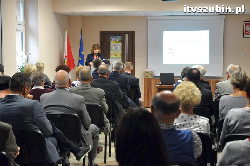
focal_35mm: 66
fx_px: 458
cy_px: 83
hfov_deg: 30.5
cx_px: 125
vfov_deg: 20.6
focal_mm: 44
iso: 2500
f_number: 5
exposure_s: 1/100
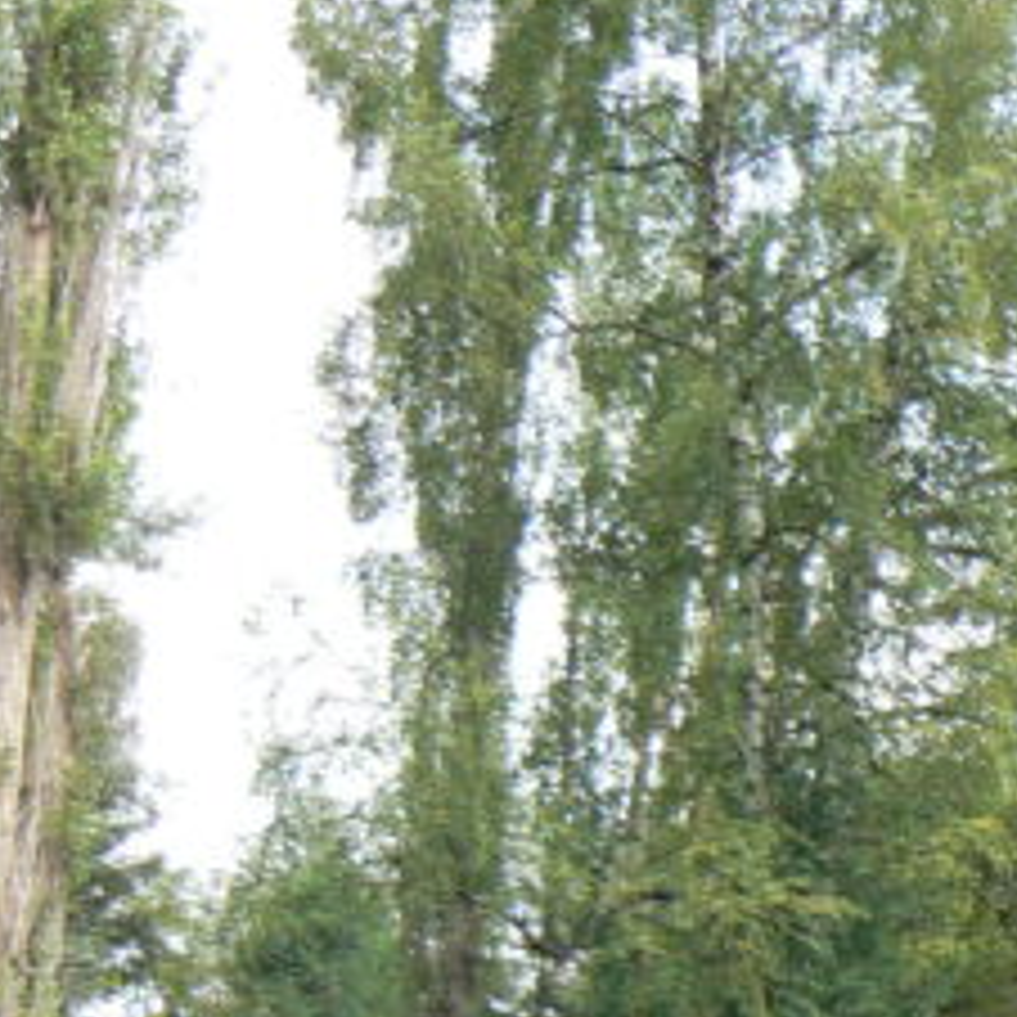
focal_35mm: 111
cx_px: 1602
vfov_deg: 15.2
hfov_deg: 14.5
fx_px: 3690
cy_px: 1202
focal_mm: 6.2
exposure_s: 1/100
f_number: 4.5
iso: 80
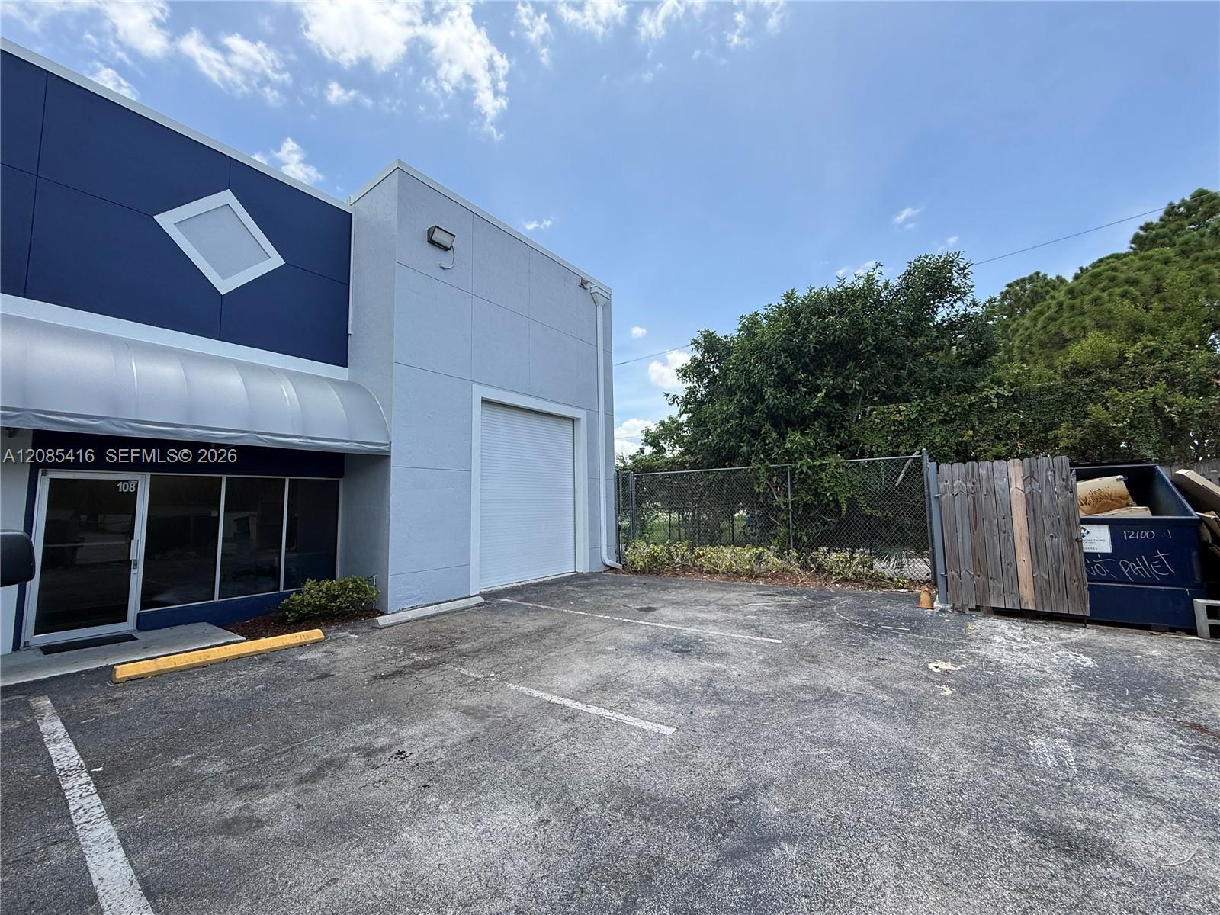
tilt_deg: +6.2
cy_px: 458
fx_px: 493
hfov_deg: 102.1
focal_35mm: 14
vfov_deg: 85.7
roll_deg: +0.8
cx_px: 610
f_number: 2.2
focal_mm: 2.22
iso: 64
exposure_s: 1/1259
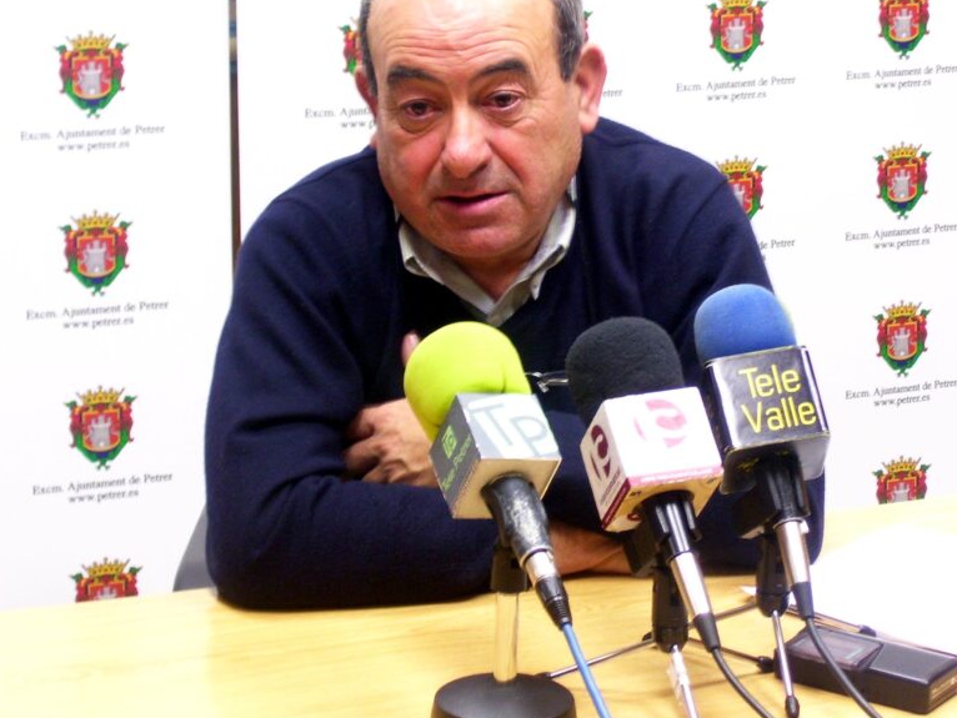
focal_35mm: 109
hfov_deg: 18.0
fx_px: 3014
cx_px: 525
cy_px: 293
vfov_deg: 13.6
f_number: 4.3
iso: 160
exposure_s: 1/8
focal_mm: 14.3
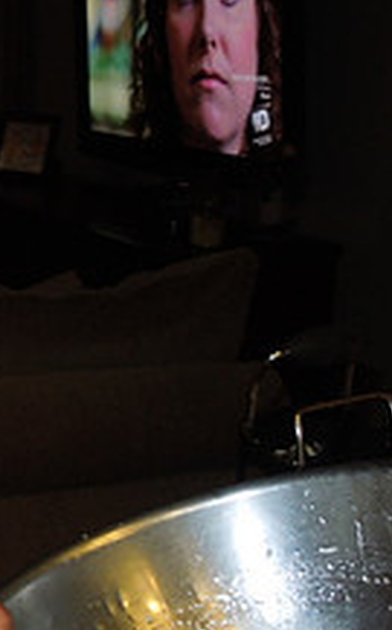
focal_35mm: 88
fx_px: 1509
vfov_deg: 23.6
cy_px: 318
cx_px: -409
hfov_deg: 12.8
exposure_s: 1/30
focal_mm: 5.6
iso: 200
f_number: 3.6
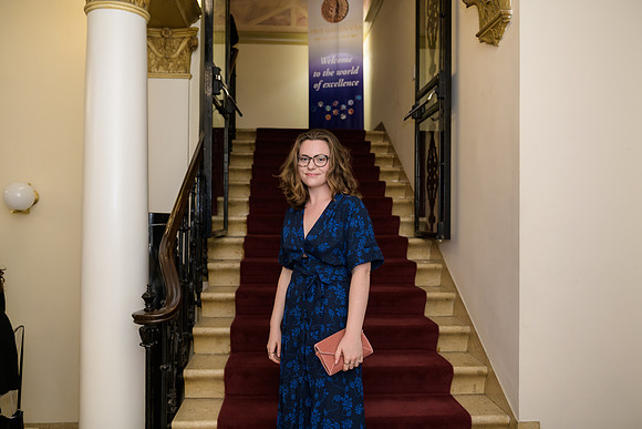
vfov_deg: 42.3
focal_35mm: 31
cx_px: 321
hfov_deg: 60.3
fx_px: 553
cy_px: 214
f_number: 3.2
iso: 1000
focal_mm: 31
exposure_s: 1/125
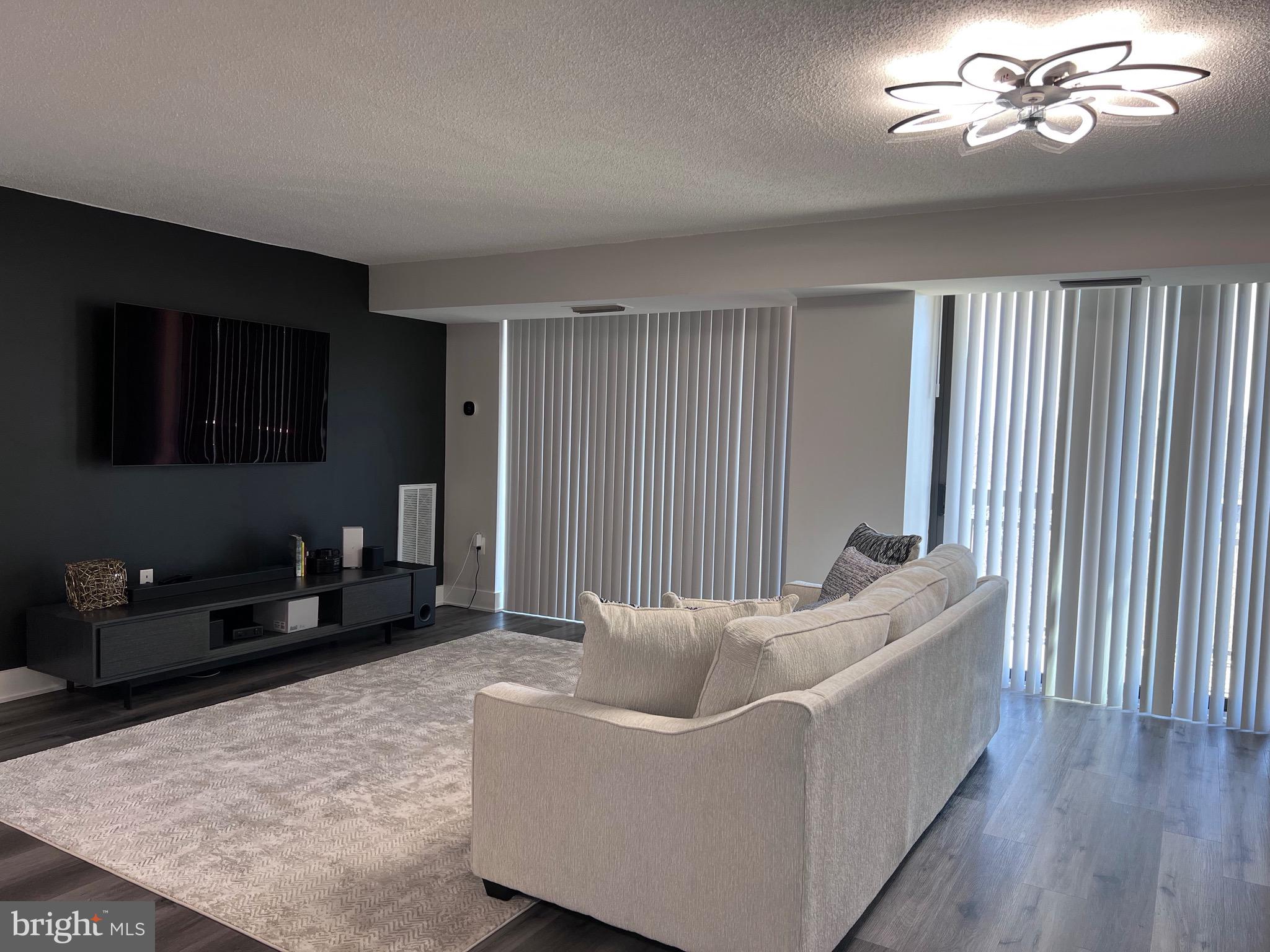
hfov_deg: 67.3
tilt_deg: -4.1
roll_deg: -1.5
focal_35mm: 26
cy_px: 476
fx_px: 954
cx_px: 635
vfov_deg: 53.1
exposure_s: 1/121
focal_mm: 5.7
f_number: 1.5
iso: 100
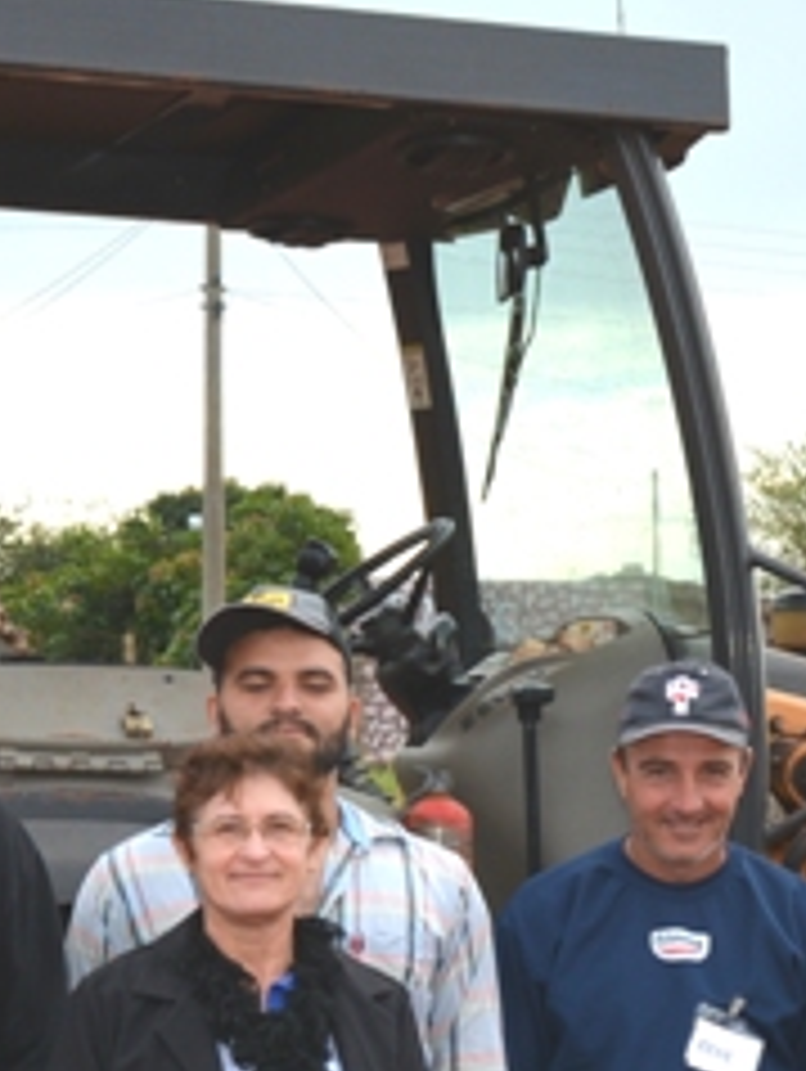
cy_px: 1042
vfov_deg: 14.9
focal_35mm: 130
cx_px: 351
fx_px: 4031
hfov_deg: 11.4
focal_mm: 21
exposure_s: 1/200
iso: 100
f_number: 7.1
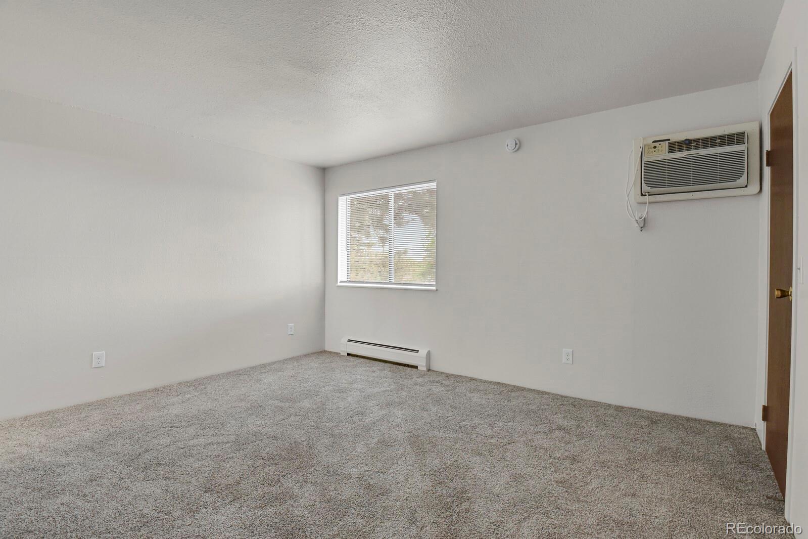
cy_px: 270
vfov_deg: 70.4
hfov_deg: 93.3
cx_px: 404
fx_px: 382
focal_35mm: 17
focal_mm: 17
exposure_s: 1/20
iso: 5000
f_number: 8
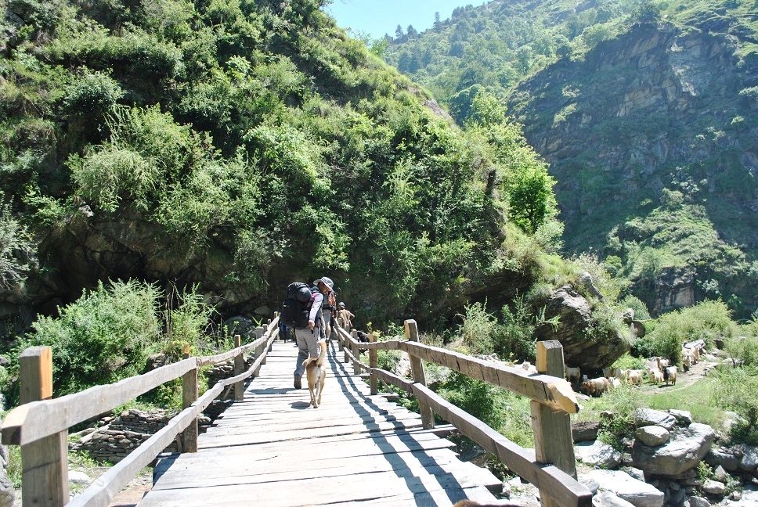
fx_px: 632
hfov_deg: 61.9
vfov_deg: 43.7
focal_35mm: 30
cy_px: 254
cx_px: 379
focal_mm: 20
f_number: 6.3
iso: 100
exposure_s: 1/160
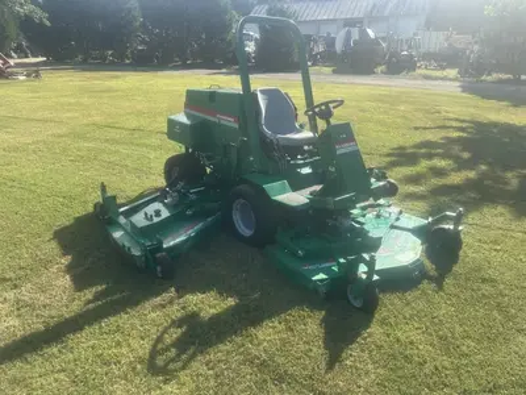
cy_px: 198
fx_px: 365
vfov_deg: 56.8
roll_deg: +1.7
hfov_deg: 71.6
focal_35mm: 24
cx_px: 263
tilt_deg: -18.5
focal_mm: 6.86
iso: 80
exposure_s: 1/1949
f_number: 1.78
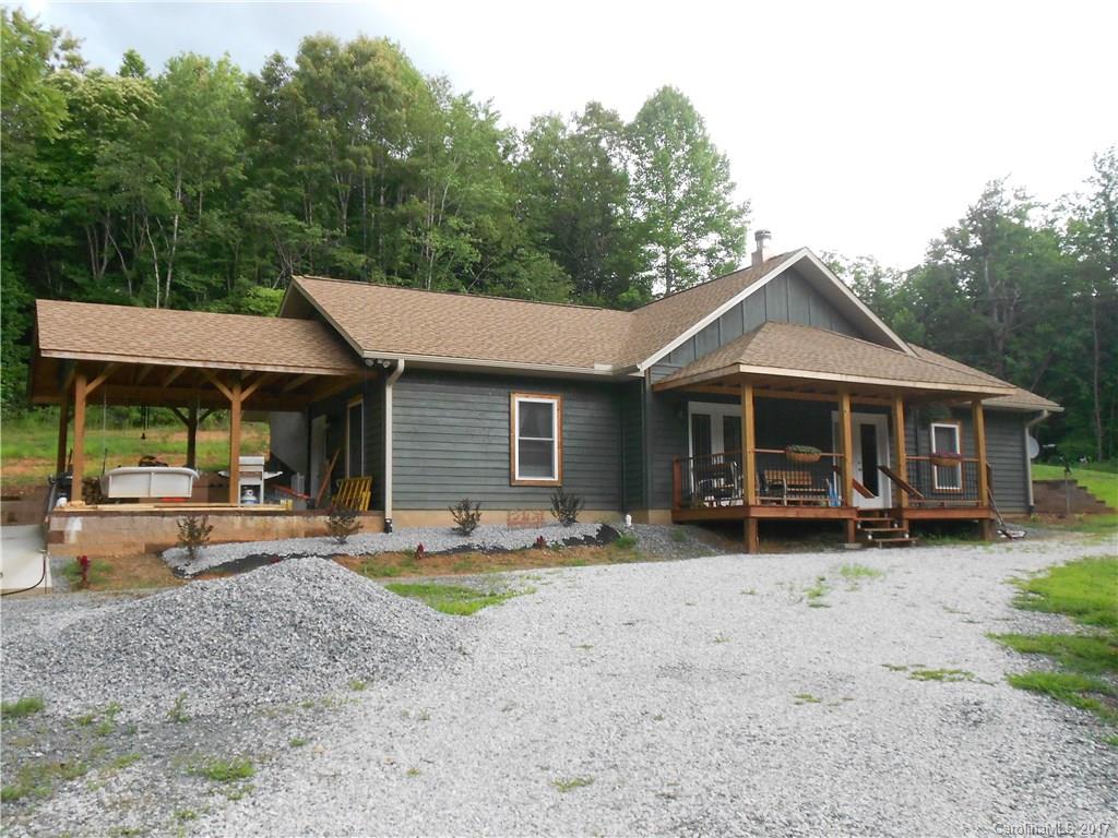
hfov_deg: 56.8
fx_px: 1034
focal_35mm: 32
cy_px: 419
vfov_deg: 44.2
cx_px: 559
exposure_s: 1/30
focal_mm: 5.8
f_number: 3.6
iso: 250
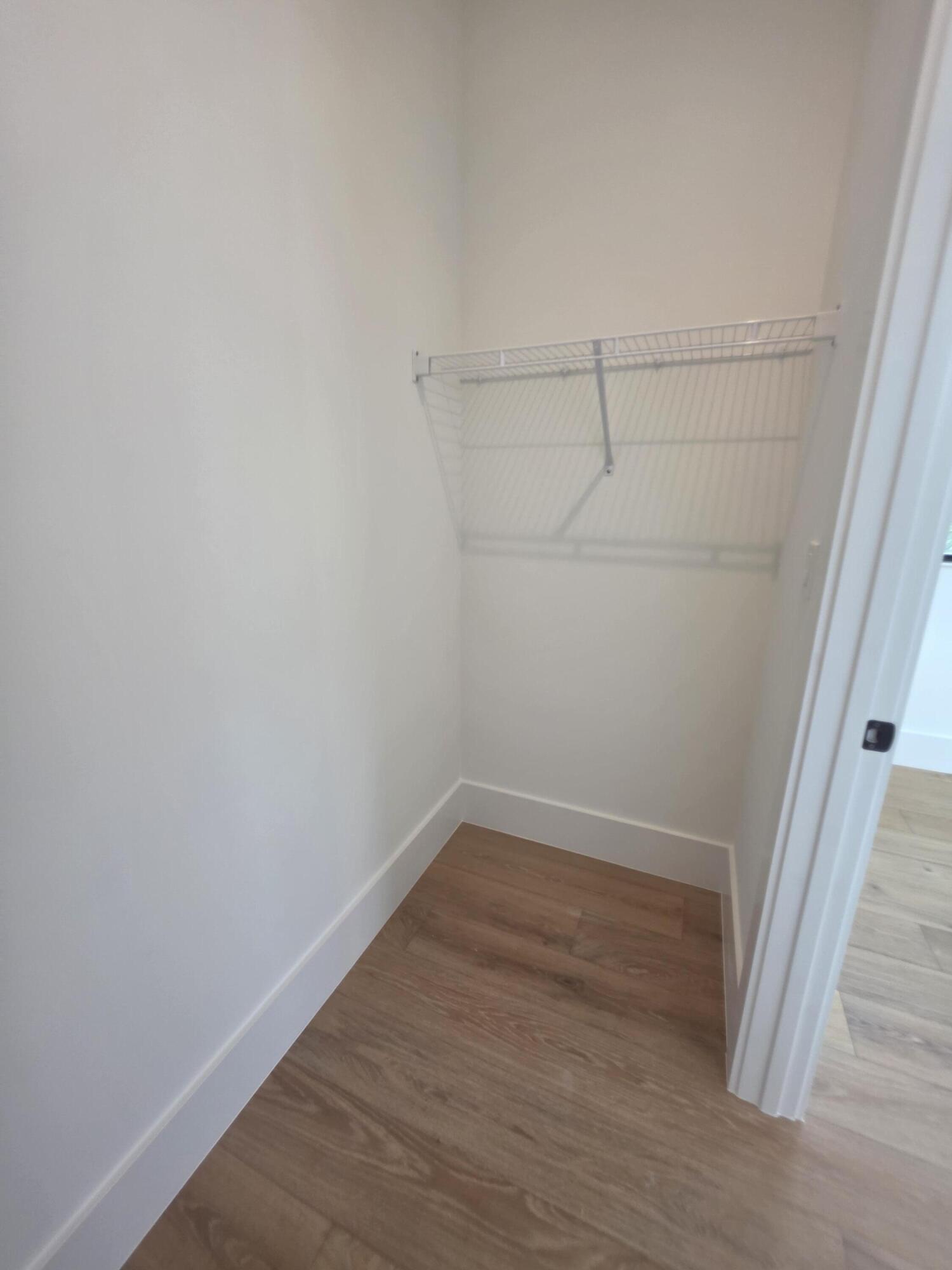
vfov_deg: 106.2
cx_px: 476
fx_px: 477
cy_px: 635
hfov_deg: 89.9
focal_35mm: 13
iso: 100
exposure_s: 1/120
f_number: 1.9
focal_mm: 2.2
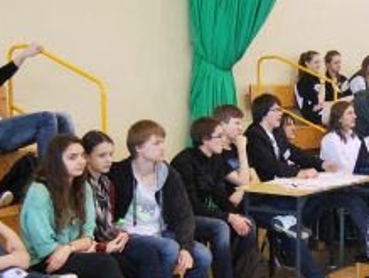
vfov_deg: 18.7
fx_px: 844
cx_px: 302
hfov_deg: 24.2
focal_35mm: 79
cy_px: 171
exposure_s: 1/40
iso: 200
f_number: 4
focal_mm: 24
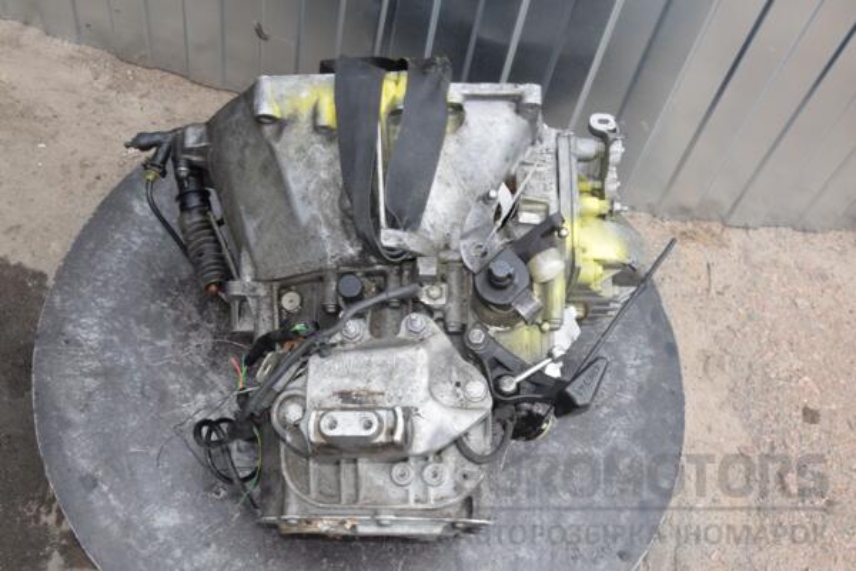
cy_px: 286
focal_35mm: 48
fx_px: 1141
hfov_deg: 41.1
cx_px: 428
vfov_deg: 28.1
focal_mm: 32
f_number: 16
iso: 800
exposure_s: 1/200
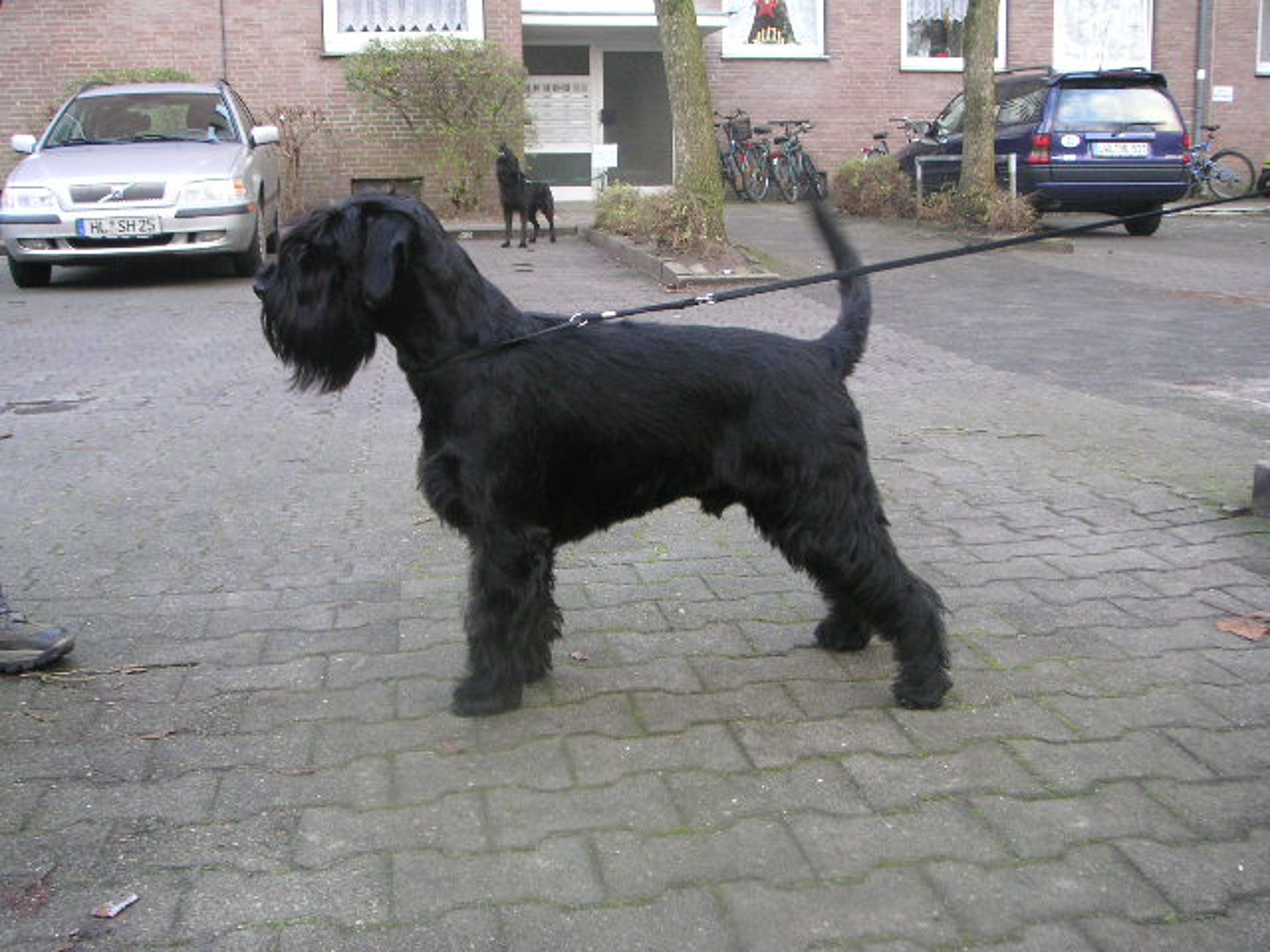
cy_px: 476
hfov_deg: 49.0
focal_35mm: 38
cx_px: 635
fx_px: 1394
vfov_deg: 37.7
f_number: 2.8
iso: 100
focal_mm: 6
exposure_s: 1/45
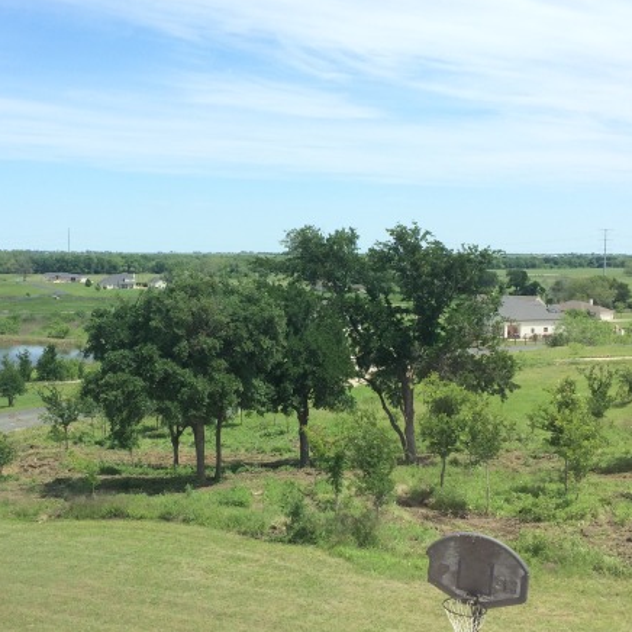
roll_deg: +0.4
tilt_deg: -6.9
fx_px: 971
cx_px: 287
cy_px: 349
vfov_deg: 36.0
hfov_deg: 36.0
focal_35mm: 47
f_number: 2.2
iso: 32
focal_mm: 4.15
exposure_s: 1/912
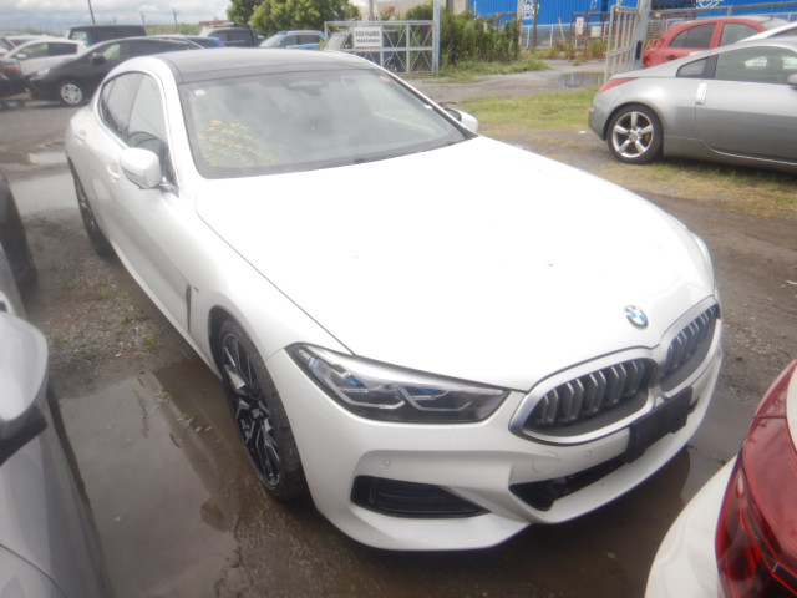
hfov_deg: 71.6
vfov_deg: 56.8
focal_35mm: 24
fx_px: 553
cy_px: 299
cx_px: 398
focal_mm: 4.3
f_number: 2.8
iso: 125
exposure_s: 1/400
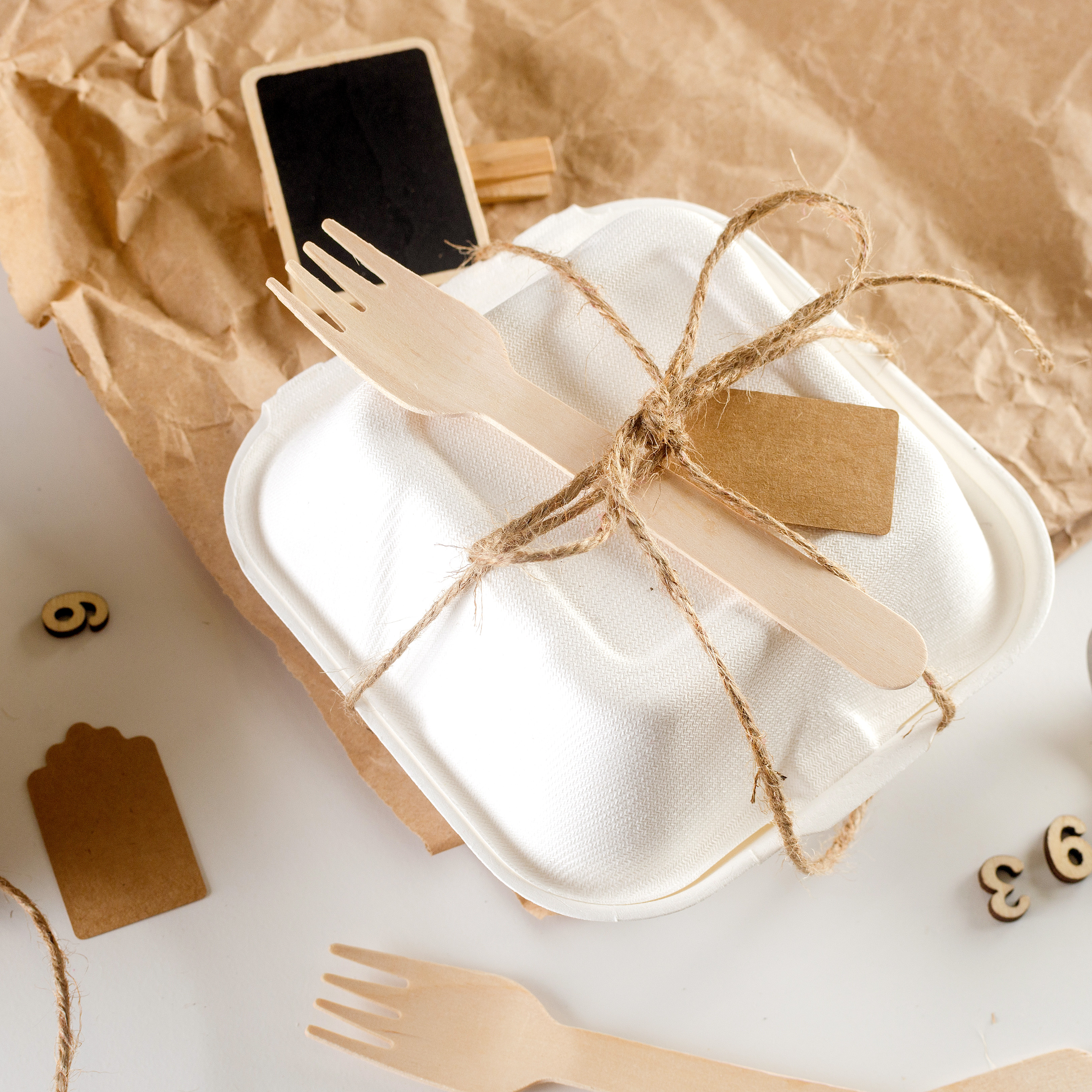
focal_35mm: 68
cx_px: 488
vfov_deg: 25.5
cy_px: 543
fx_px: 2414
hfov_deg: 25.5
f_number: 7.1
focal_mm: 35
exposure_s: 1/125
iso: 100
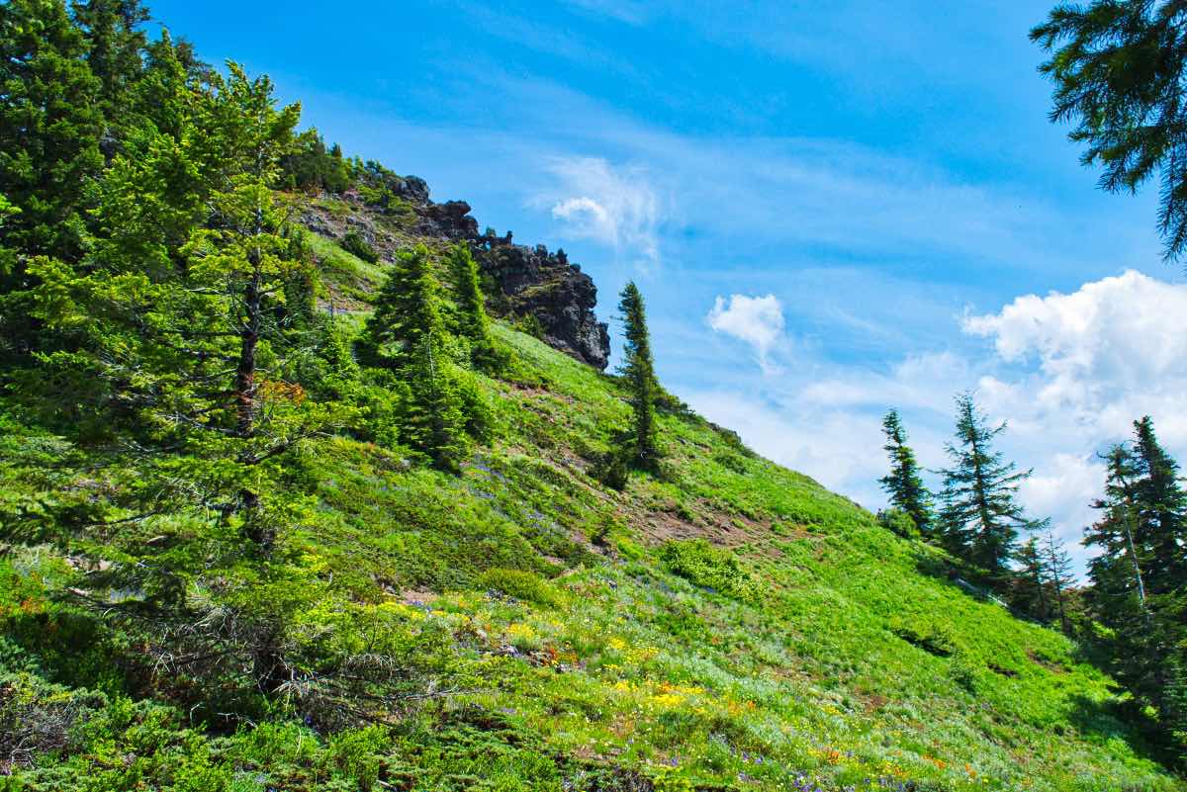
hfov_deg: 51.3
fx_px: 1237
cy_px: 396
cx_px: 594
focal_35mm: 38
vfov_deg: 35.5
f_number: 11
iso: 400
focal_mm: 25
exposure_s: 1/500
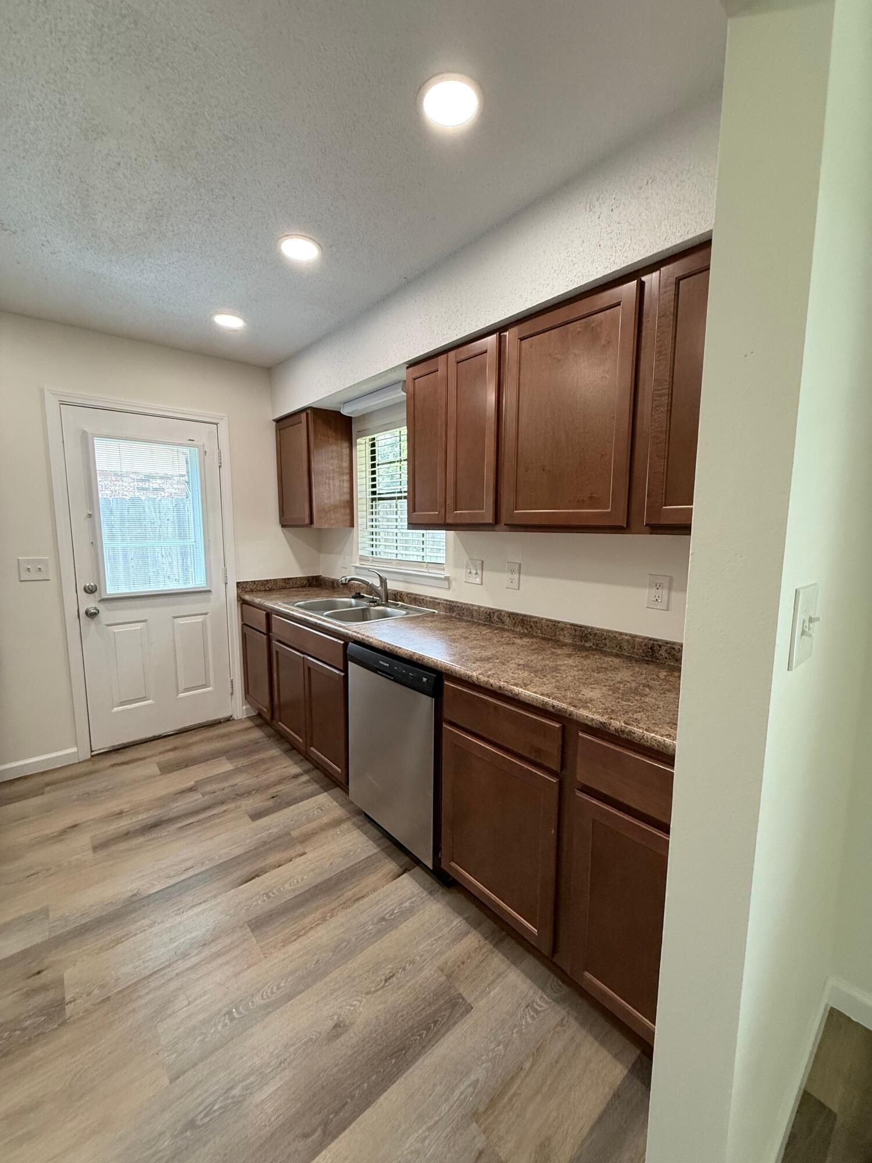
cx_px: 436
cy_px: 582
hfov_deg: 85.7
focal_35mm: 14
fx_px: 470
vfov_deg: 102.1
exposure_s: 1/120
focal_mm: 2.22
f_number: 2.2
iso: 320
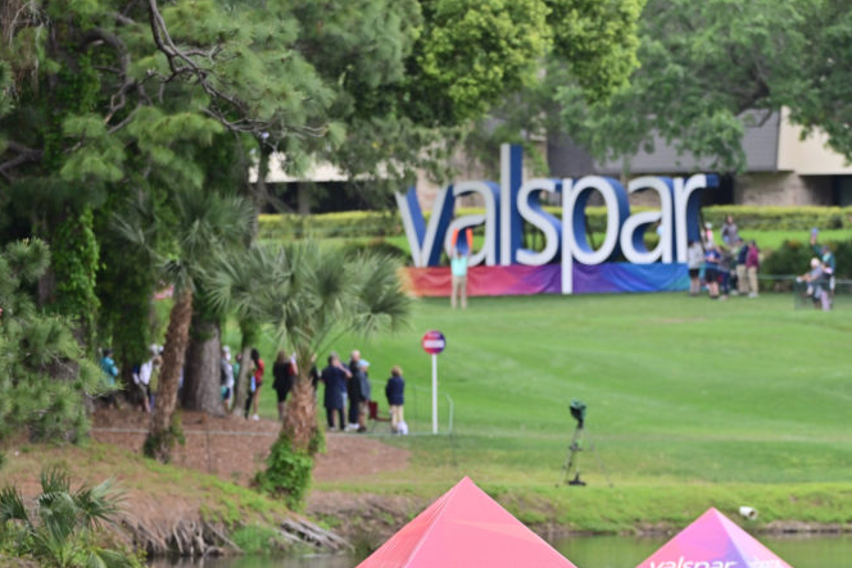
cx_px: 601
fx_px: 10581
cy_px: 383
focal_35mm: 447
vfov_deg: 3.1
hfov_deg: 4.6
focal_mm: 290
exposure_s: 1/2000
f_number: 4
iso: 1000
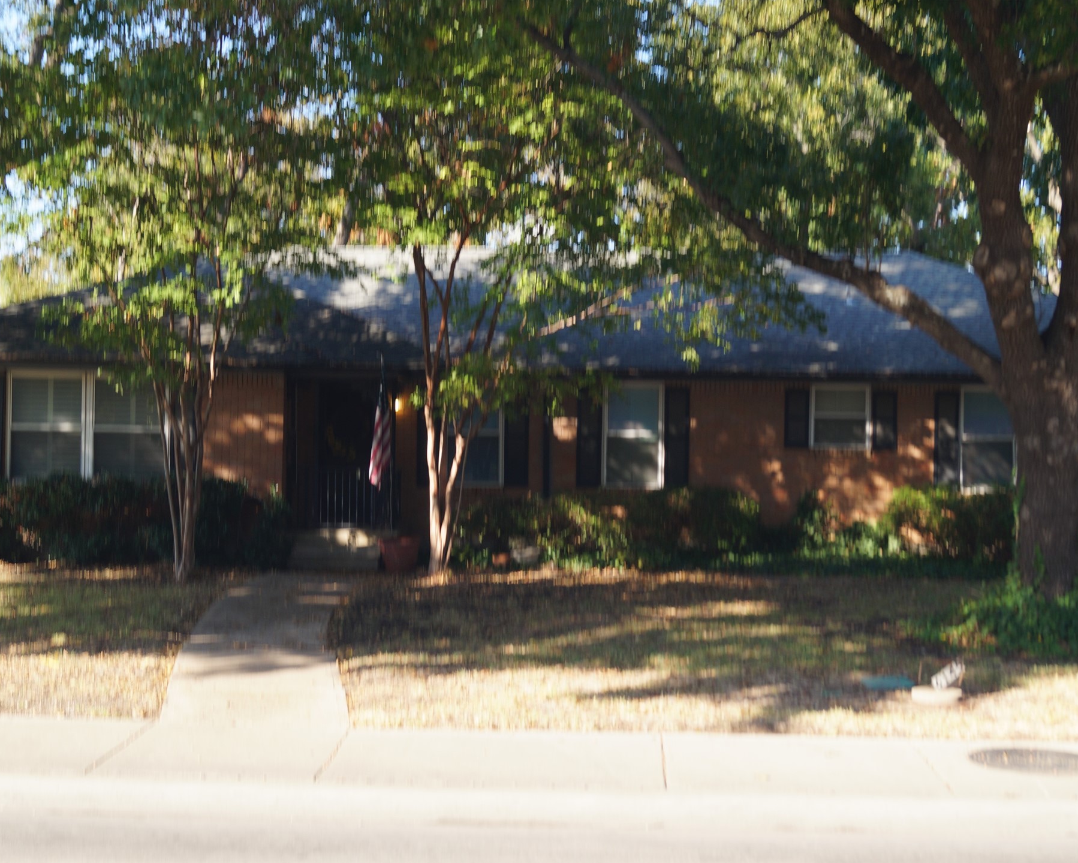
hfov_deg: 36.6
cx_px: 556
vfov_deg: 29.7
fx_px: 1627
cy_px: 432
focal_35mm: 51
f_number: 5.6
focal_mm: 30
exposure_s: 1/80
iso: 100
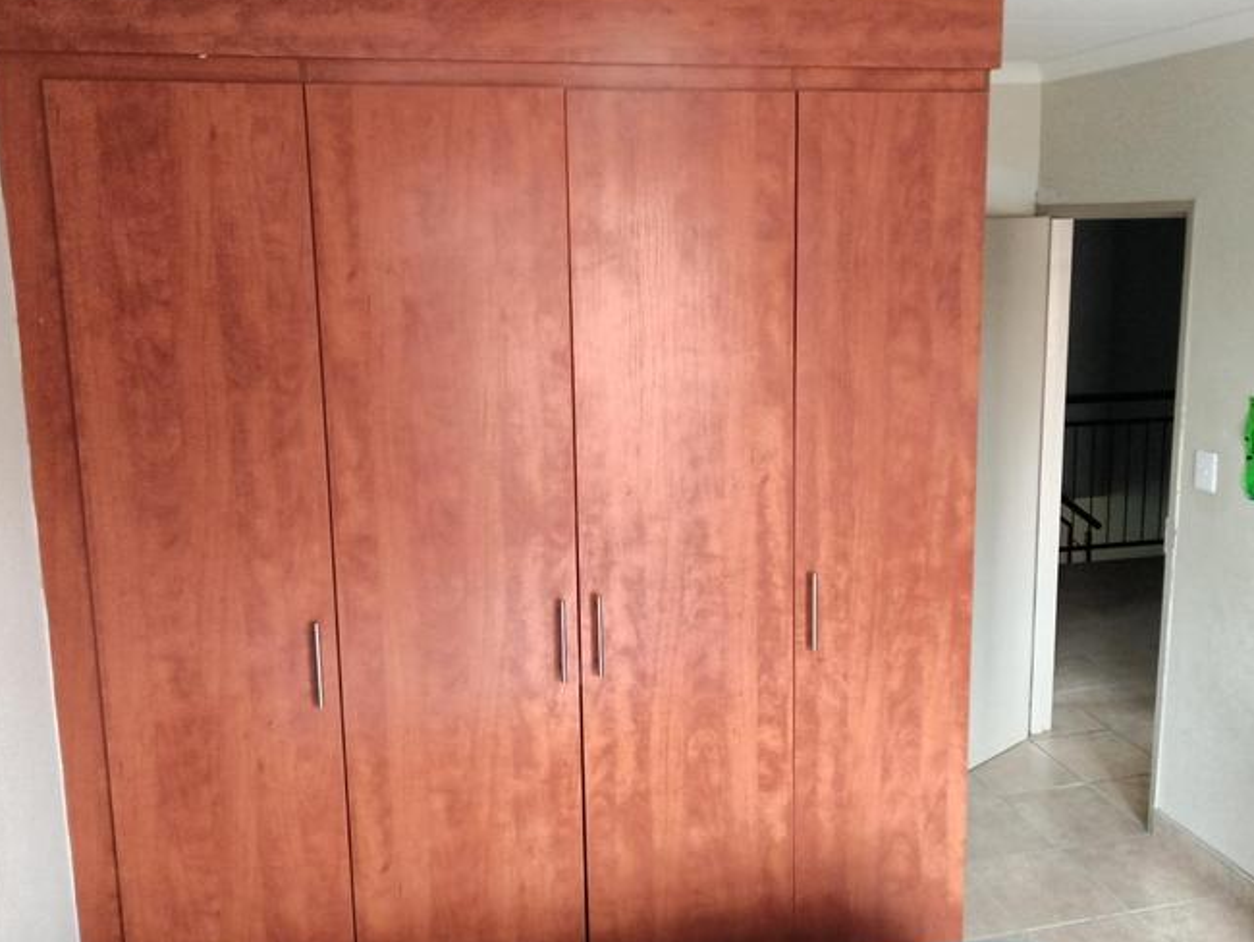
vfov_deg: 44.1
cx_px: 637
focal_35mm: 32
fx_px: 1160
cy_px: 427
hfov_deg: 56.8
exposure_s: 1/100
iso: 1595
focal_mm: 4.7
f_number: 1.8
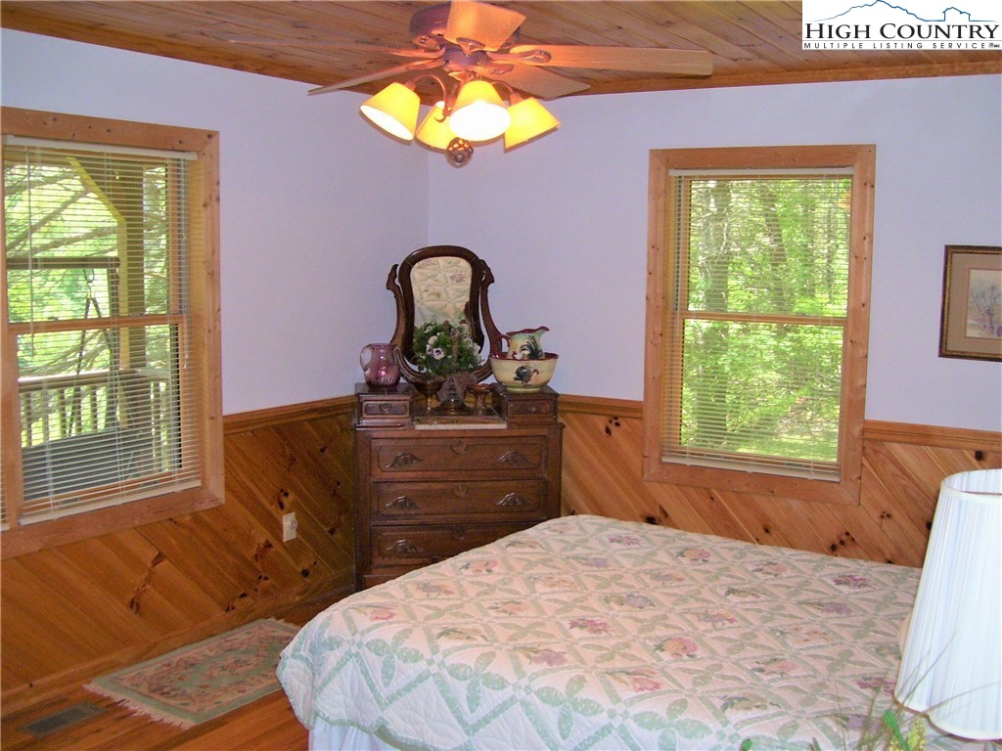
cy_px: 376
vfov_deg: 38.7
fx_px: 1071
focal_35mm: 37
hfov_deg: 50.1
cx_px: 501
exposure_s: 1/60
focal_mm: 6
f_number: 2.7
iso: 125
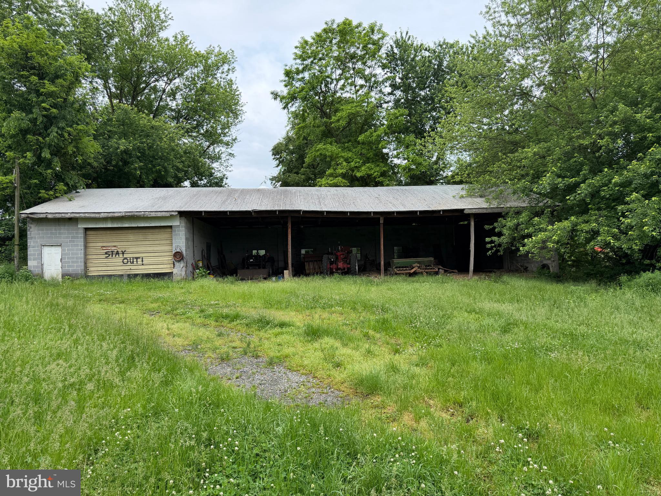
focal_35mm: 24
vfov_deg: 56.8
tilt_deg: +1.9
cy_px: 248
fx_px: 458
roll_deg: +2.2
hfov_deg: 71.6
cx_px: 330
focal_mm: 6.76
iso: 100
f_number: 1.78
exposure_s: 1/1855
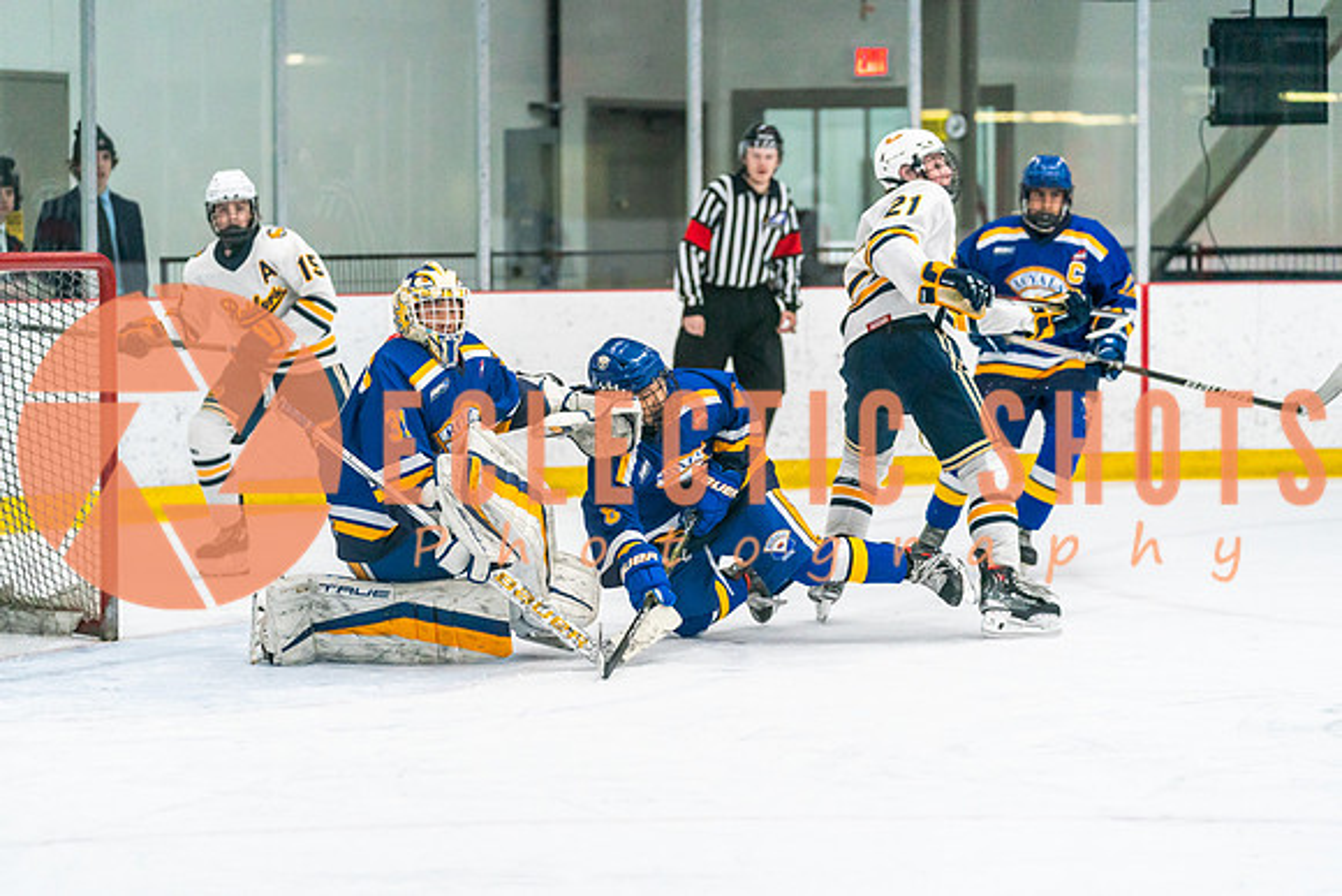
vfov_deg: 10.5
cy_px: 509
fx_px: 4874
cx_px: 603
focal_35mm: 131
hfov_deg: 15.7
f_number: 2.8
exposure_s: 1/1250
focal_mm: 113
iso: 3200
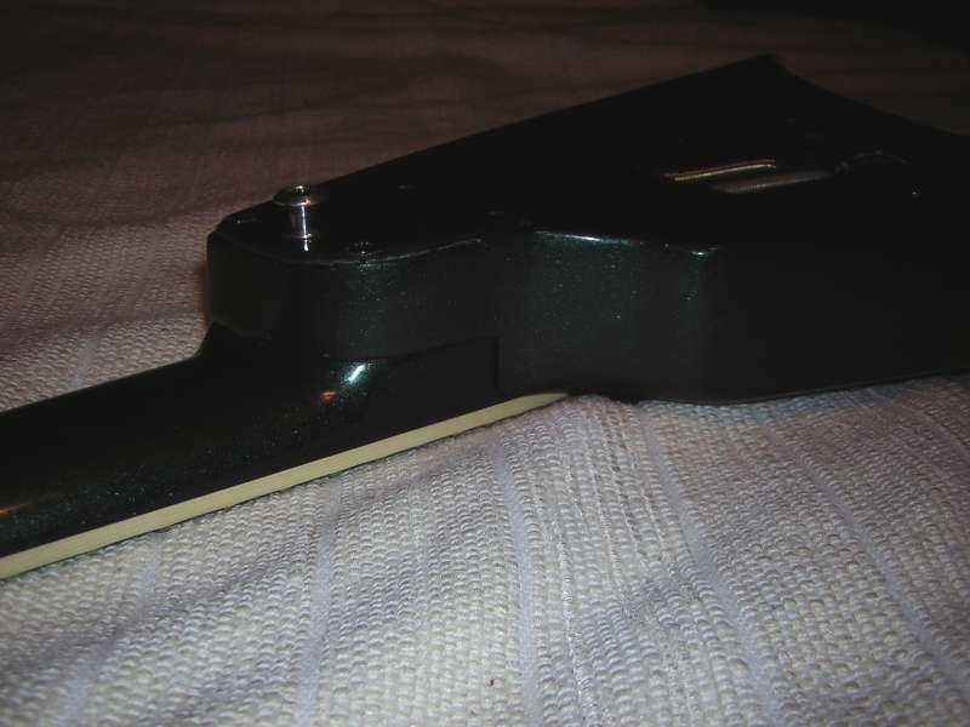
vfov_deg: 39.7
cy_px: 364
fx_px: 1009
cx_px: 485
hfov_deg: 51.4
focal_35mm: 36
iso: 50
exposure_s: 1/60.1
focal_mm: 4.7
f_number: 2.6
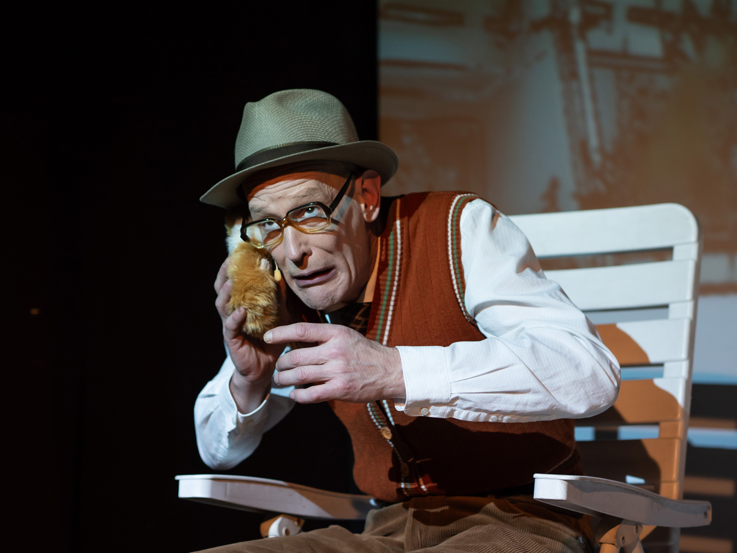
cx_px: 368
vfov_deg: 16.4
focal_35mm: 90
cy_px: 276
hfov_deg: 21.8
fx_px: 1916
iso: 500
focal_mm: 45
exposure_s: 1/160
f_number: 2
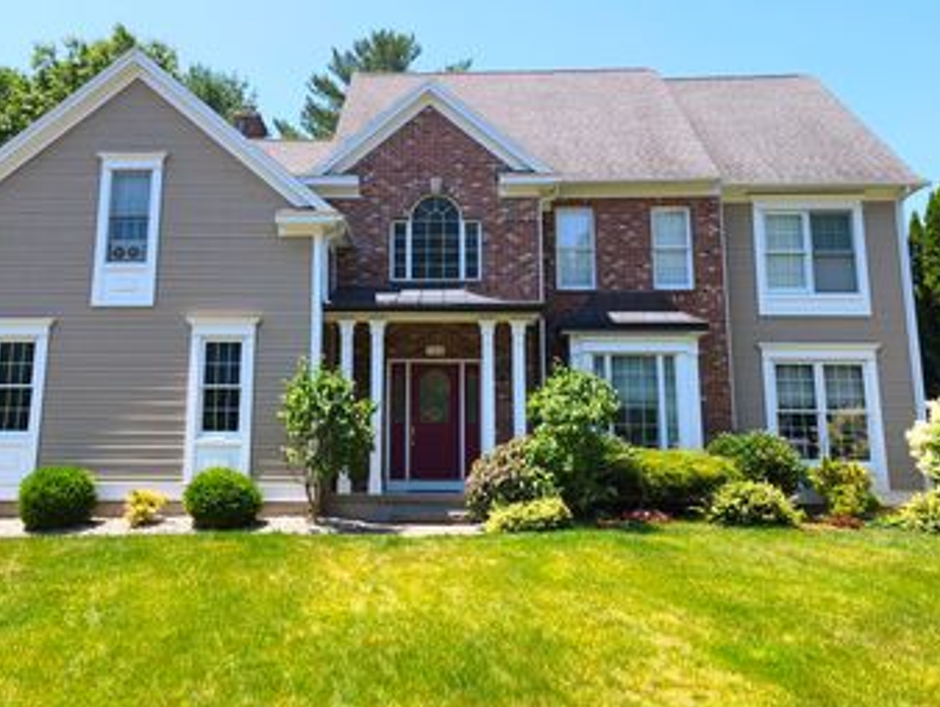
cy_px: 277
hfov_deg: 53.7
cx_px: 403
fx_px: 924
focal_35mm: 34
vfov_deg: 41.6
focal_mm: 5.35
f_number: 1.7
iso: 50
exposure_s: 1/1403
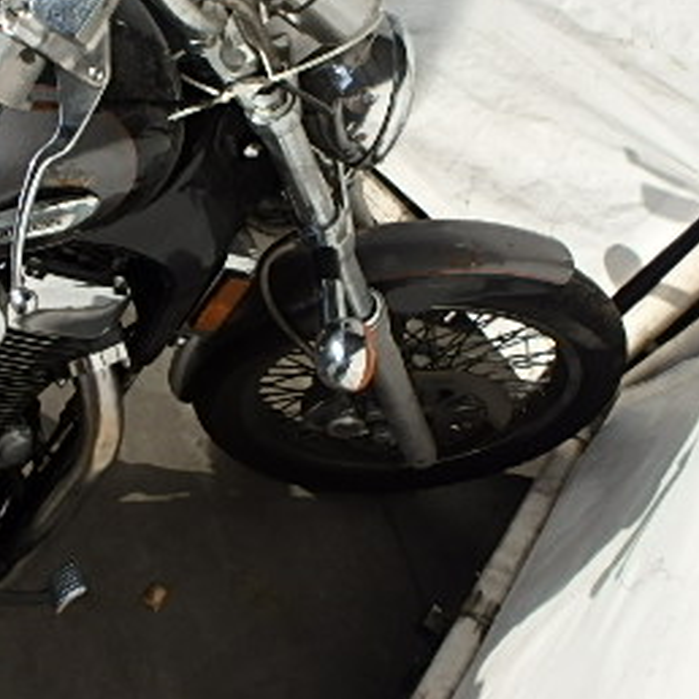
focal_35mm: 46
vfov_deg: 35.8
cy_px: 157
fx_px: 1051
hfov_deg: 36.4
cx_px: 233
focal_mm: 3.7
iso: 125
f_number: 3.5
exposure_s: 1/500
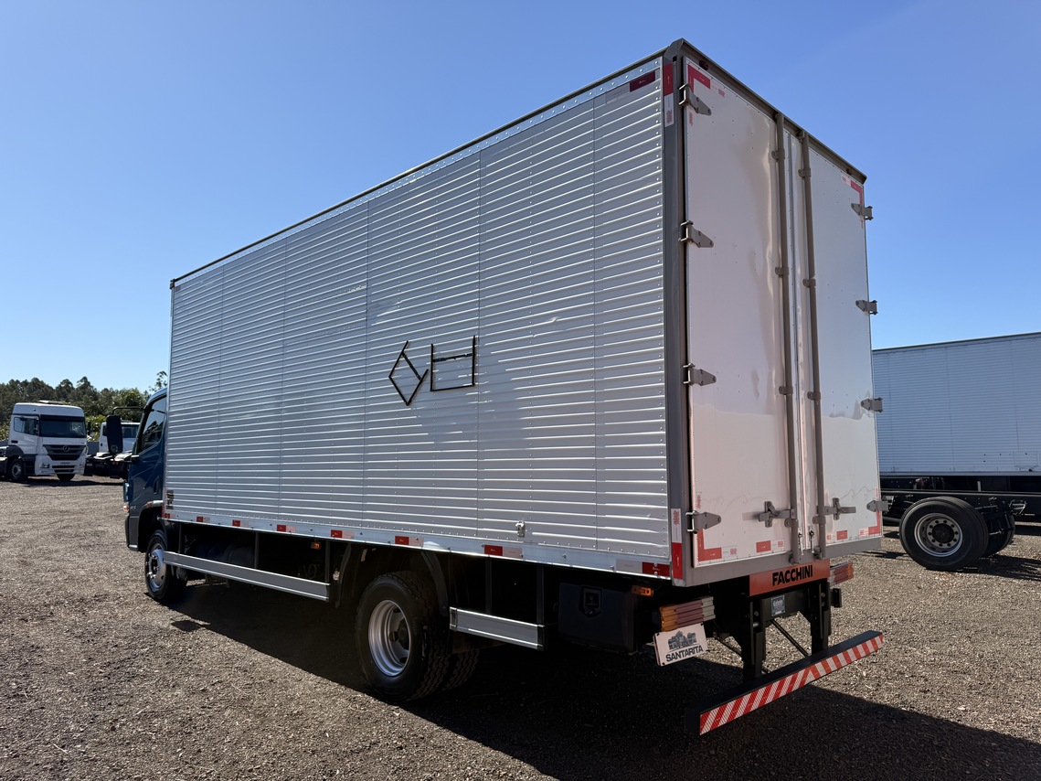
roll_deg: -0.9
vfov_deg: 56.8
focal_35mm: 24
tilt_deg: +4.3
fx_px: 722
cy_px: 390
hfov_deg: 71.6
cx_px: 520
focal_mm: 6.76
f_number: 1.78
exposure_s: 1/3953
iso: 80
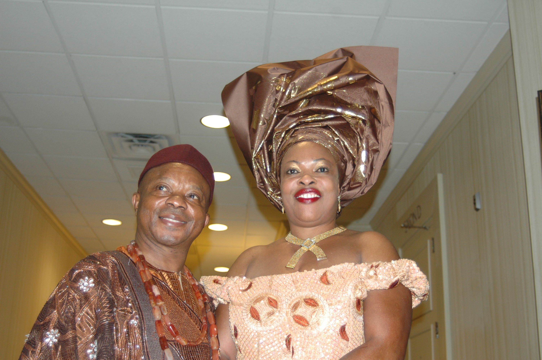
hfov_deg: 42.4
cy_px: 180
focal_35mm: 46
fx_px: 699
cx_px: 271
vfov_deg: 28.9
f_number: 3.5
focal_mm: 31
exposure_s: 1/60
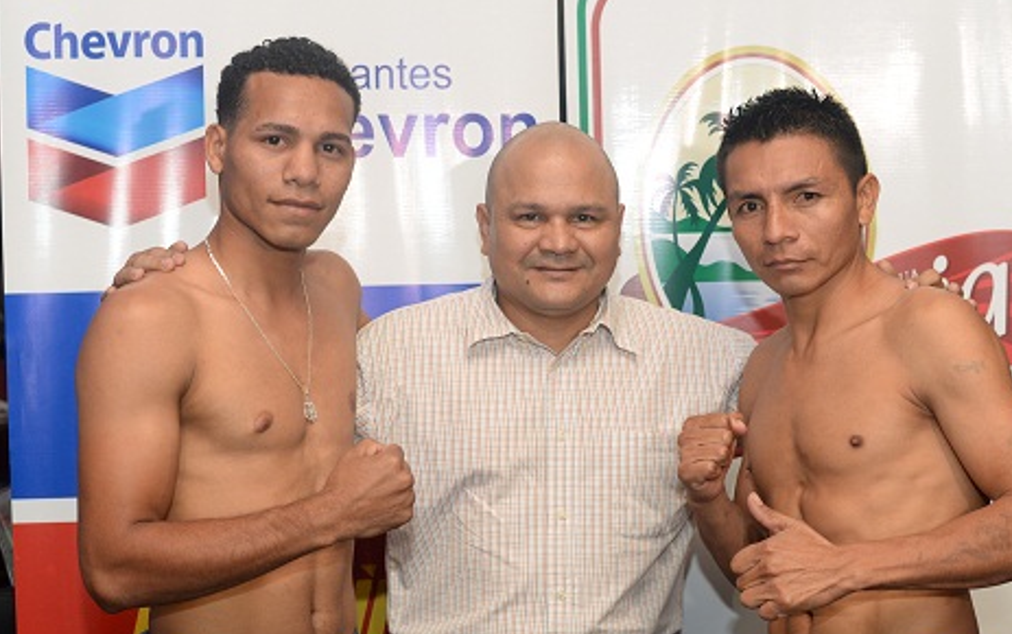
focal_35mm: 66
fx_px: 1821
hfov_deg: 31.0
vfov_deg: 19.7
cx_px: 538
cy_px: 361
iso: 1600
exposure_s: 1/100
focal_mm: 50
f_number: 4.5
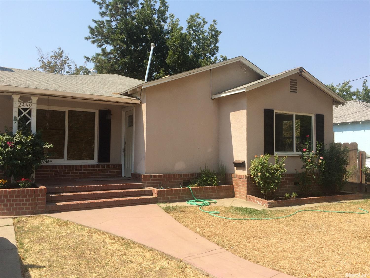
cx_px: 185
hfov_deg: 61.7
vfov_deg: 48.2
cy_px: 139
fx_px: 310
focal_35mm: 29
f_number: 2.2
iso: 32
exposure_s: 1/1580
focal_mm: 4.15
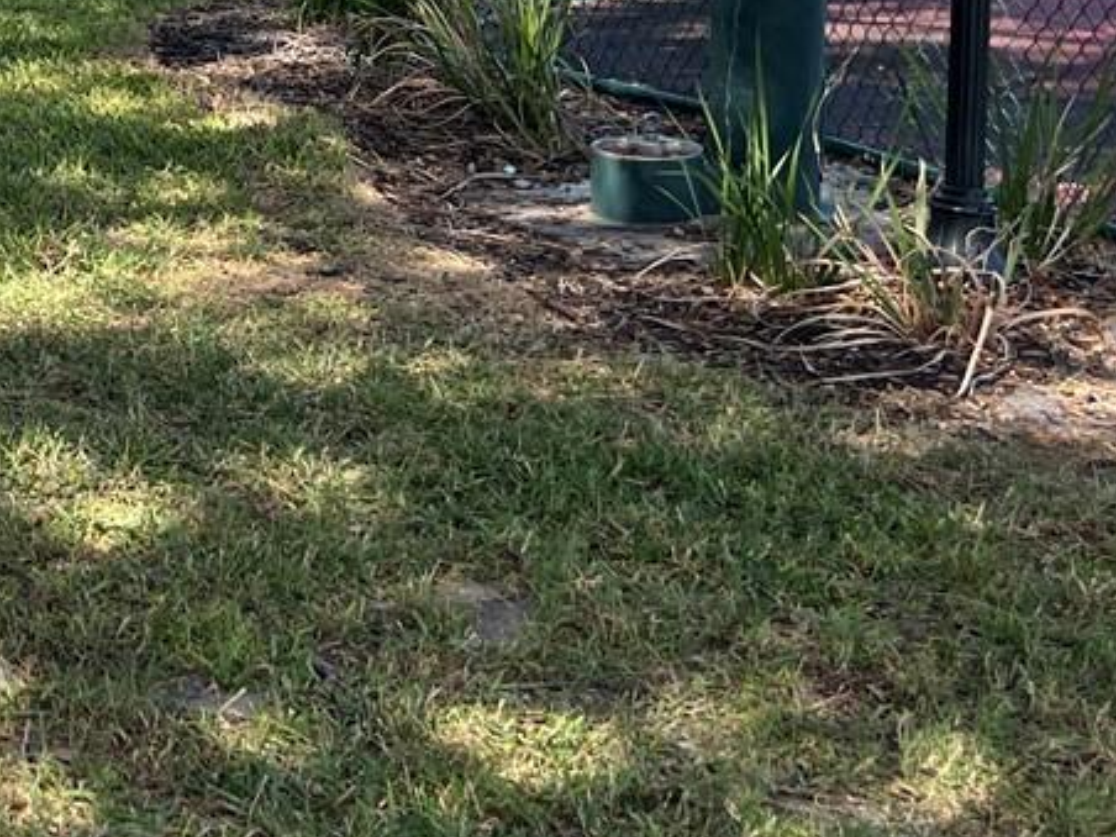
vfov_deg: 15.3
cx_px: -326
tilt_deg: +0.3
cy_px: -249
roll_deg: -0.8
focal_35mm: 92
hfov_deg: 19.7
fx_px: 2966
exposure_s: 1/1280
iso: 50
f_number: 1.5
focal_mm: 5.7
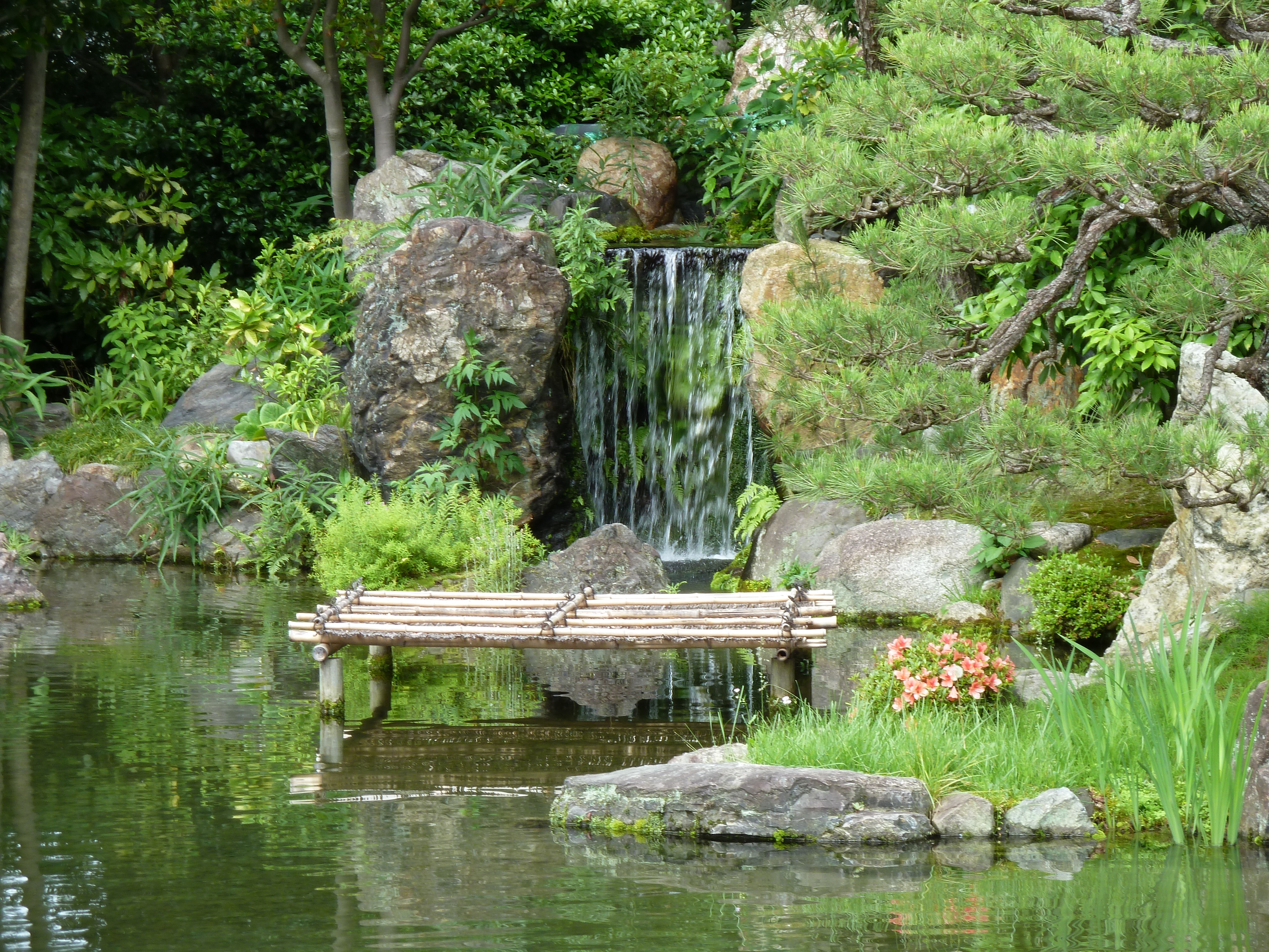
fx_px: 4692
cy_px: 476
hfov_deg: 15.4
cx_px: 634
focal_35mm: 128
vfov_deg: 11.6
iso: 80
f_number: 4.4
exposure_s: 1/80
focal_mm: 21
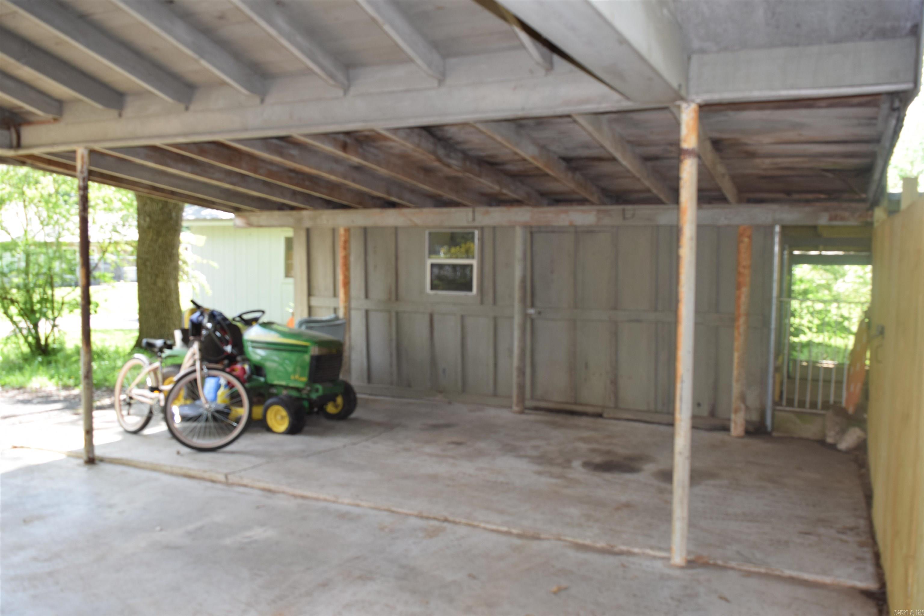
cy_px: 308
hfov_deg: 61.9
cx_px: 462
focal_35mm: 30
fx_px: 770
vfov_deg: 43.6
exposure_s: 1/125
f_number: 5.6
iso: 320
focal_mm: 20
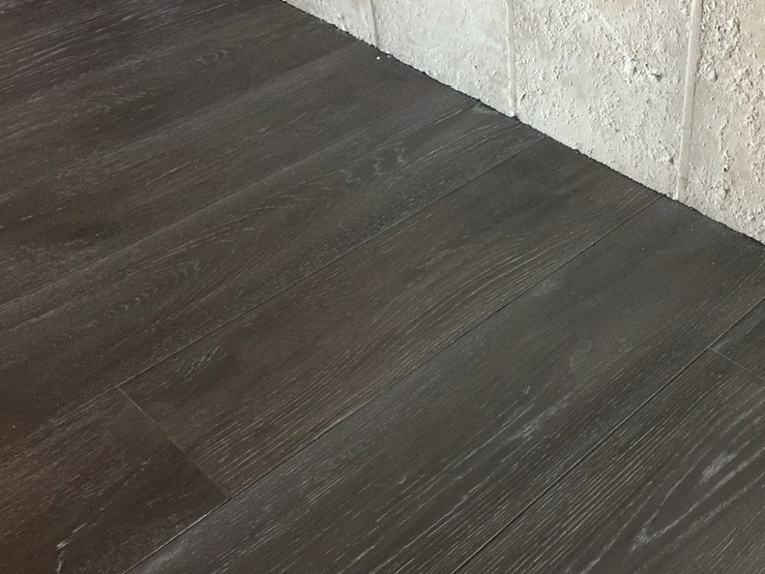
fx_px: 972
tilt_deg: -38.7
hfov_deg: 41.7
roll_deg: -0.9
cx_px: 572
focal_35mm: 44
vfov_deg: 32.8
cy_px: 247
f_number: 2.2
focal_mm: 4.15
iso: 125
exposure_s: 1/15
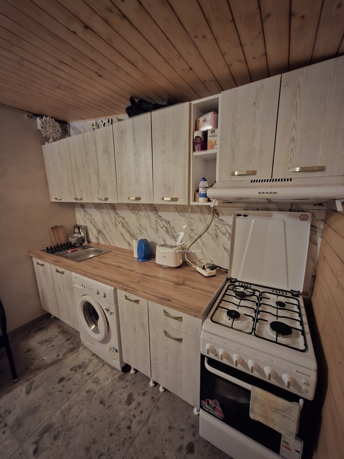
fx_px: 172
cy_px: 230
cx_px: 172
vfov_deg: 106.2
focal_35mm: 13
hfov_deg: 89.9
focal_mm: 1.74
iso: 500
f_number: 2.2
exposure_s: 1/8
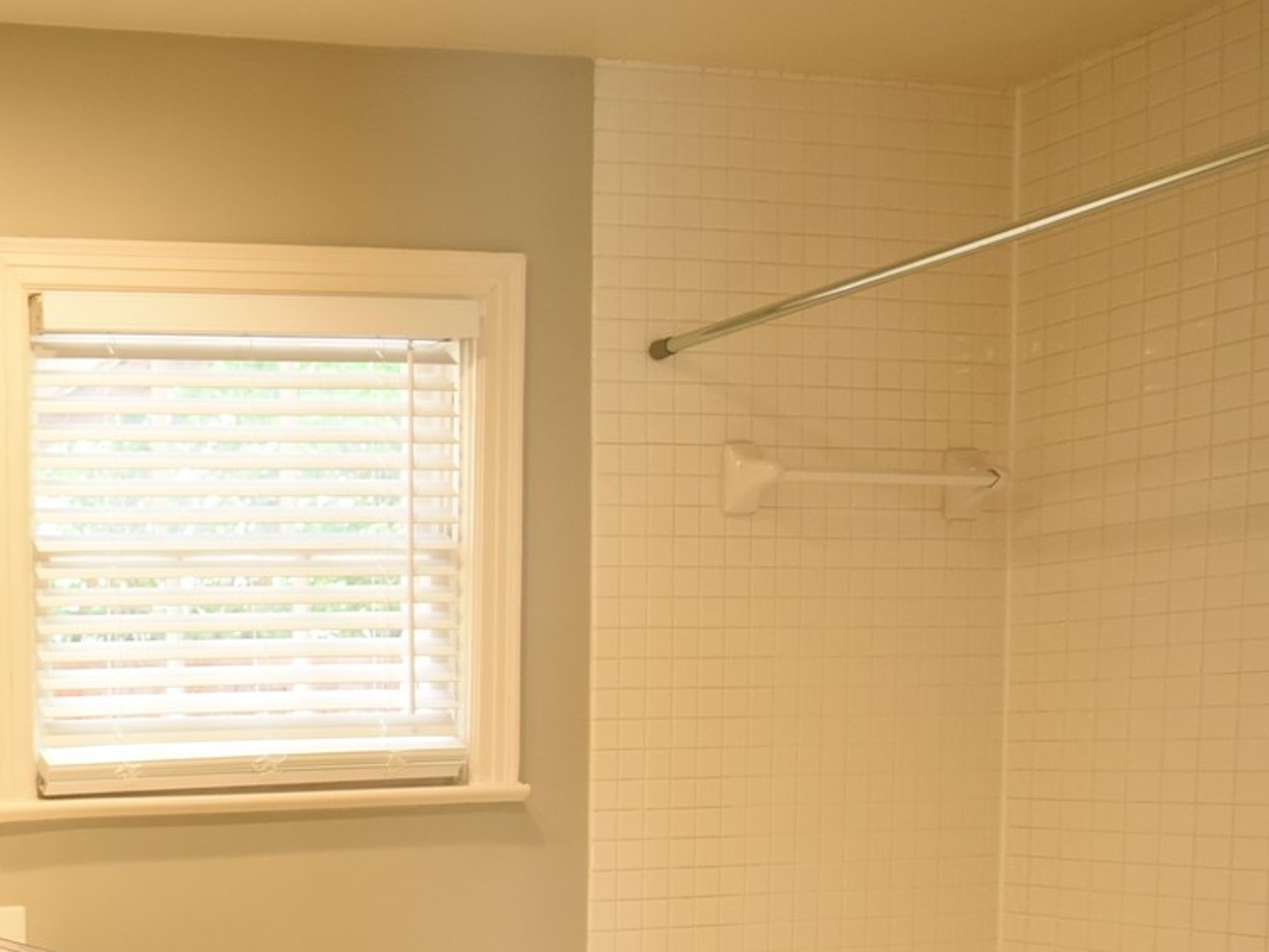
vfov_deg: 34.7
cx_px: -355
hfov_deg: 34.7
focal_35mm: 39
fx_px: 1430
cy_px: 862
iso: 1000
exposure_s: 1/100
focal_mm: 14
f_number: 2.8
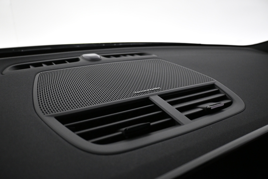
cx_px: 134
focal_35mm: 26
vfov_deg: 49.1
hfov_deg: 68.9
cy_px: 90
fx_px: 195
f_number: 3.5
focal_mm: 17.5
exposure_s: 1/125
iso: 2500
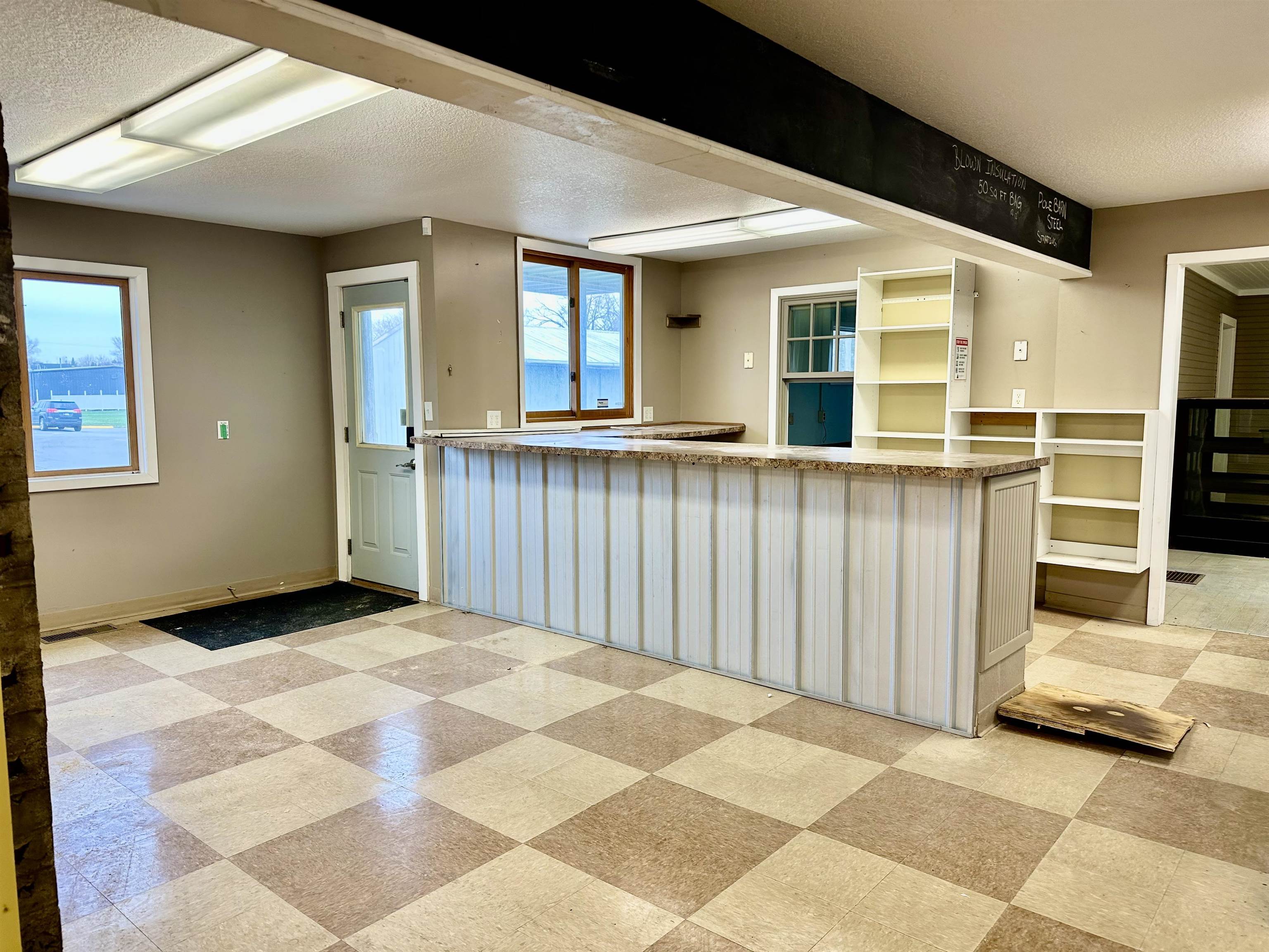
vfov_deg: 56.8
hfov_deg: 71.6
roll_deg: +0.5
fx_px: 880
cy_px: 476
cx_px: 634
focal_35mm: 24
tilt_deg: -5.6
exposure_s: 1/120
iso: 100
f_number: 1.78
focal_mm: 6.86
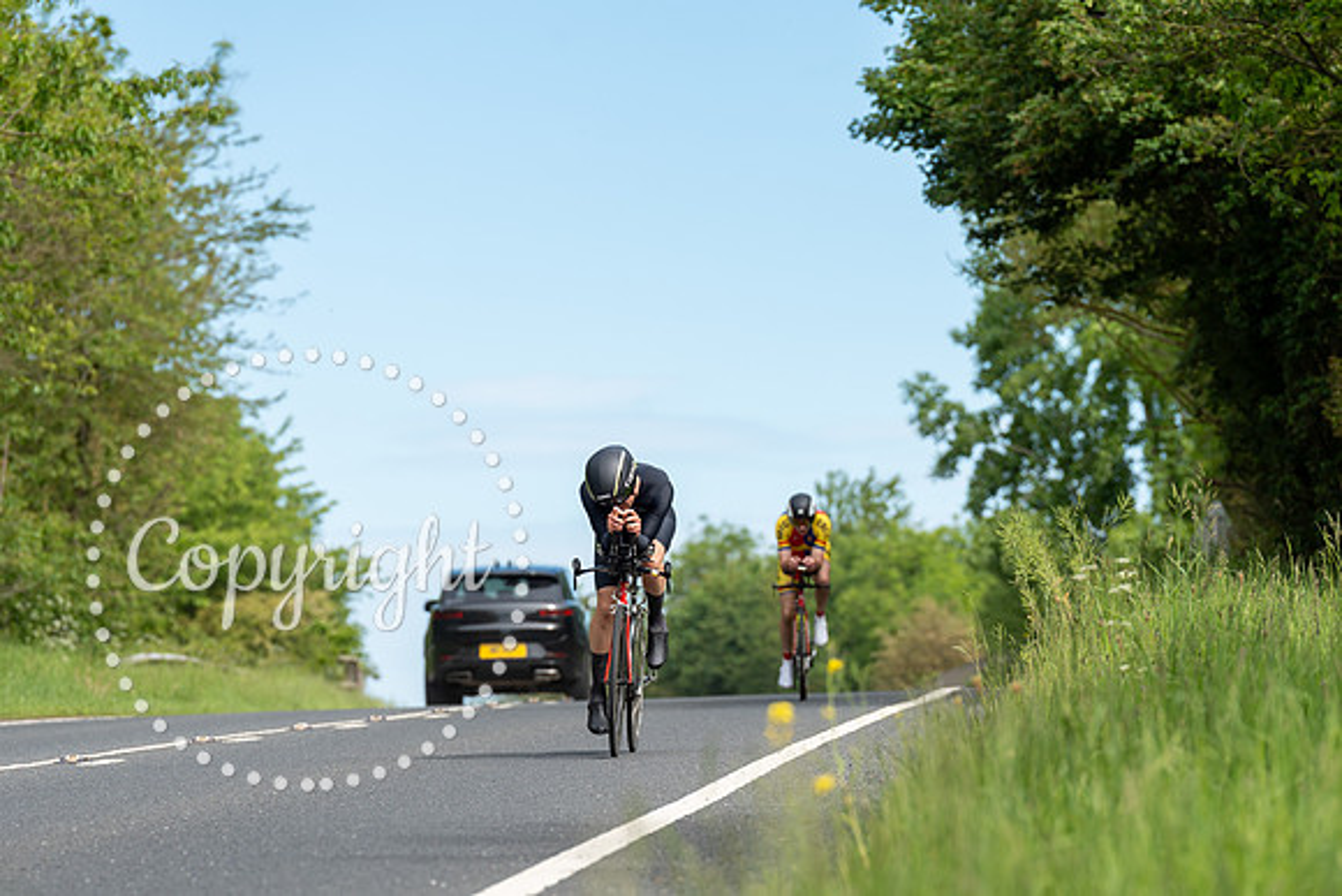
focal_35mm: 200
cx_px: 671
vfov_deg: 6.9
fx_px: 7457
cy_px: 448
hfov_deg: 10.3
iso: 125
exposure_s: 1/1000
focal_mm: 200
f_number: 5
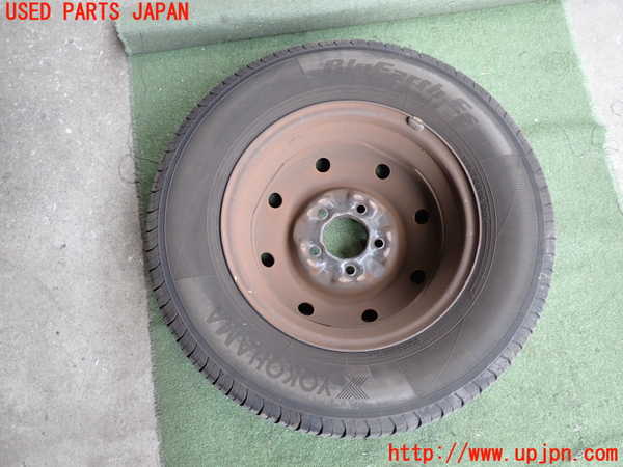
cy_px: 234
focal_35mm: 30
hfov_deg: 60.0
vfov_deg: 46.8
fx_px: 540
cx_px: 312
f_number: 2.3
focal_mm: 5.4
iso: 200
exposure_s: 1/60
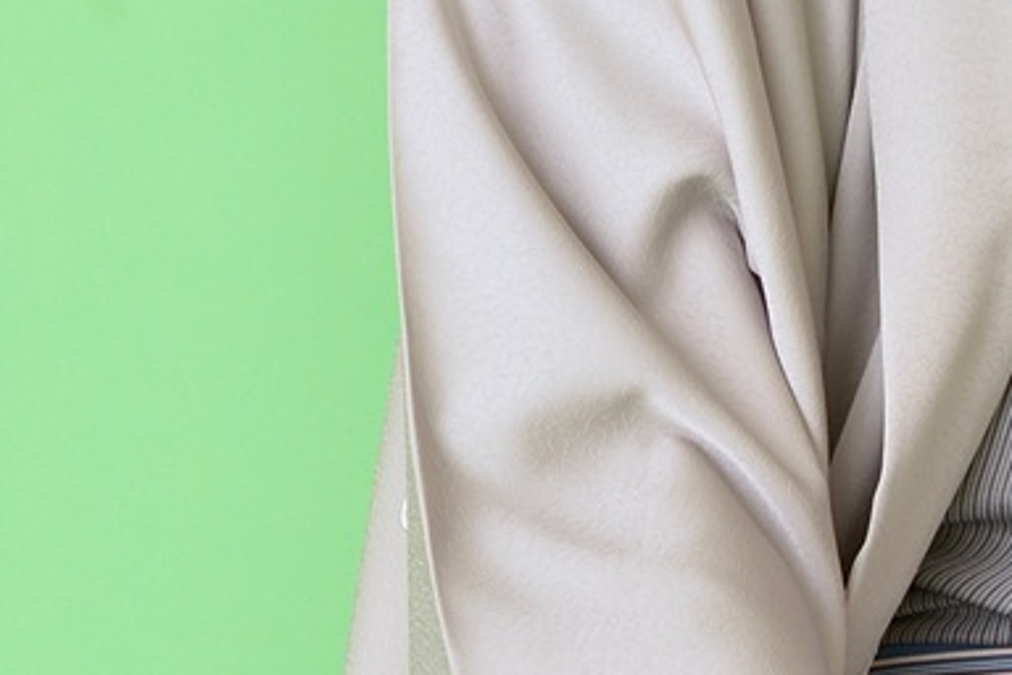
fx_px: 8798
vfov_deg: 4.4
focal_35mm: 313
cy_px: -25
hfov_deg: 6.5
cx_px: 1178
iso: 400
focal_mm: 80
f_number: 10
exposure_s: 1/160
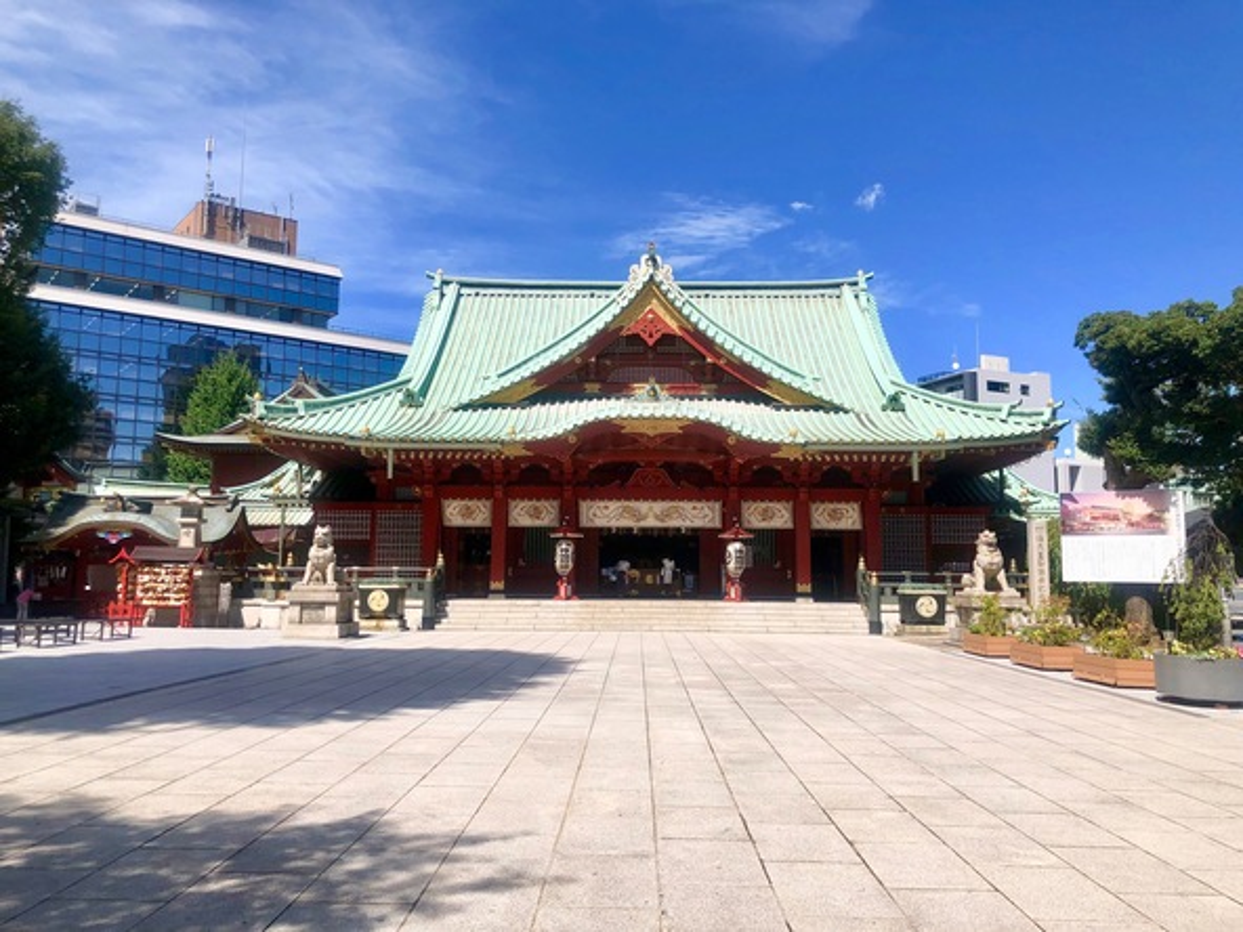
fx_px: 1005
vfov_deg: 49.7
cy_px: 466
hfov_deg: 63.4
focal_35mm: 28
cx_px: 622
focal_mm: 4
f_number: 1.8
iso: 20
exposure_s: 1/2183
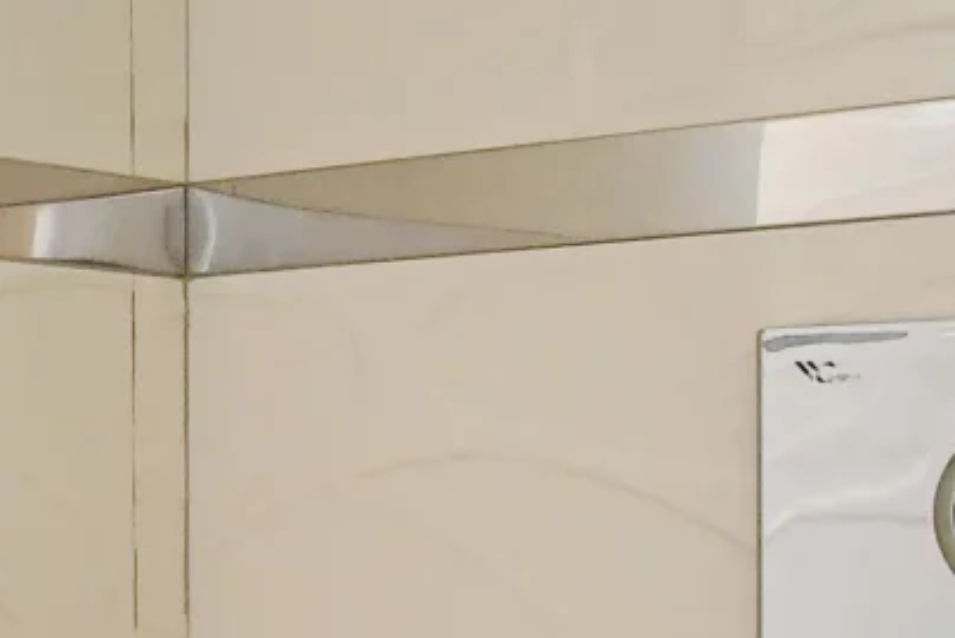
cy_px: 429
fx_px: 2522
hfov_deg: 14.1
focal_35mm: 95
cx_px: -1390
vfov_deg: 14.4
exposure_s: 1/60
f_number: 4
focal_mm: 10
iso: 900
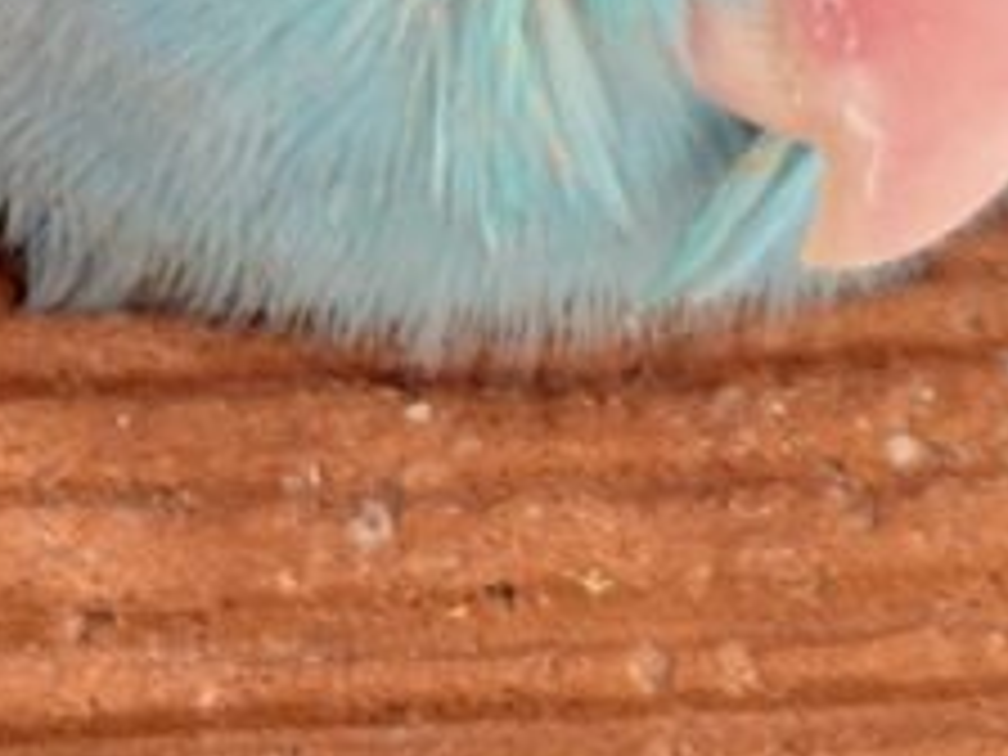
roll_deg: -0.1
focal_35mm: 279
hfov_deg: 7.1
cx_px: 1161
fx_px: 8124
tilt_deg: -8.4
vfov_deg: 5.2
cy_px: -666
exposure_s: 1/50
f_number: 1.6
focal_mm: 5.96
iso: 64
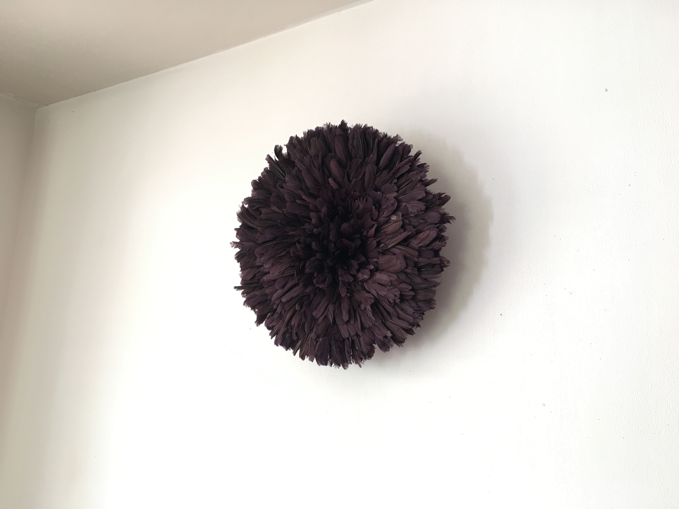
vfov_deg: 48.2
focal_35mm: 29
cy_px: 254
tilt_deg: +12.1
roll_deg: -3.1
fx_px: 569
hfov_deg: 61.7
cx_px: 340
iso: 40
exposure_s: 1/17
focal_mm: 4.15
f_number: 2.2
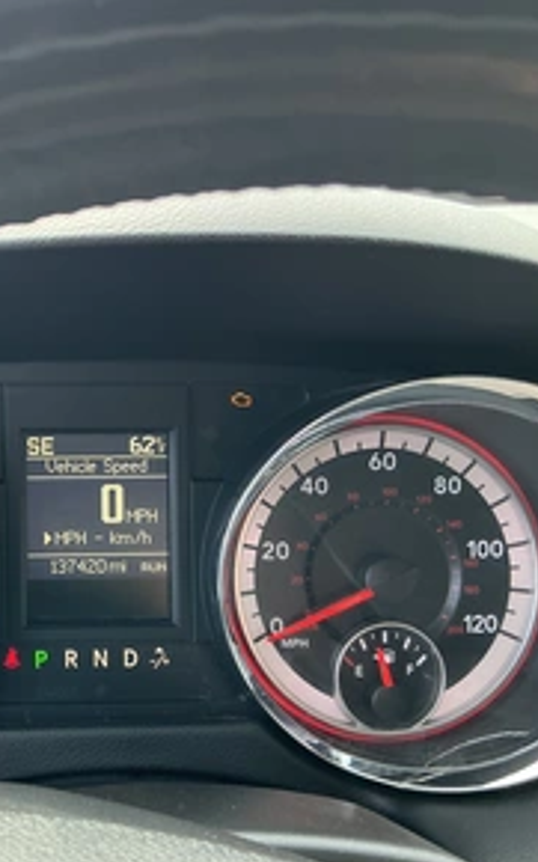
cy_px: 443
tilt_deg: -24.2
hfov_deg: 29.6
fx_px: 963
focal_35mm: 41
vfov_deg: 48.2
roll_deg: -0.8
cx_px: 33
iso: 50
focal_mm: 3
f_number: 1.8
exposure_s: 1/122
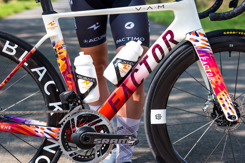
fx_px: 510
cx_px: 122
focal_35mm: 75
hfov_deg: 27.0
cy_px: 82
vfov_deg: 18.2
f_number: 3.6
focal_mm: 50
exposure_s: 1/1250
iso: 320
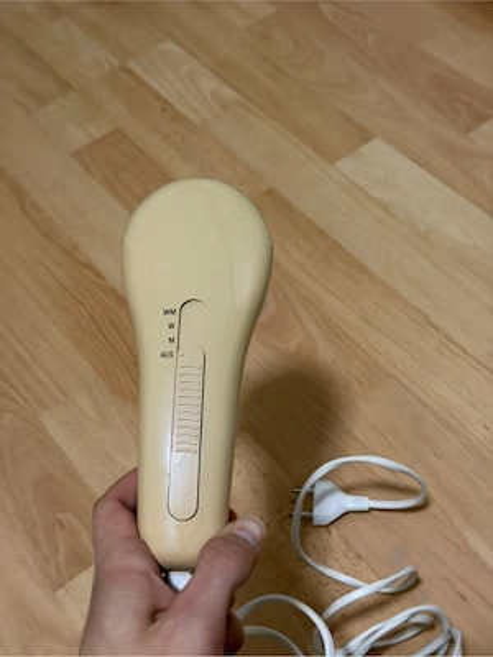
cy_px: 328
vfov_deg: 39.7
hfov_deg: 30.3
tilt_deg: -53.3
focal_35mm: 48
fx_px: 911
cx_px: 246
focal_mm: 6.76
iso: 500
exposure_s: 1/35
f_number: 1.78
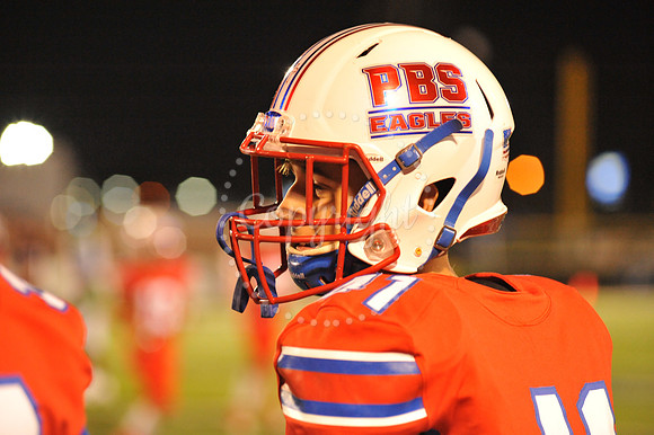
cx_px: 327
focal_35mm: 145
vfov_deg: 9.5
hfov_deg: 14.2
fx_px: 2633
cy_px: 218
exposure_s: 1/200
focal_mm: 145
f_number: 4
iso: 5000
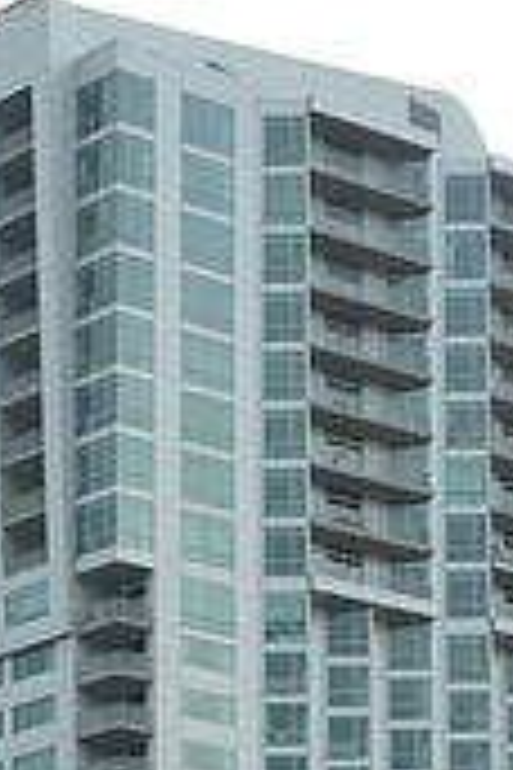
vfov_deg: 14.6
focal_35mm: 129
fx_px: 2757
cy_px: 1234
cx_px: -128
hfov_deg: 10.4
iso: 250
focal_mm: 38
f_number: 5.6
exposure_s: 1/250
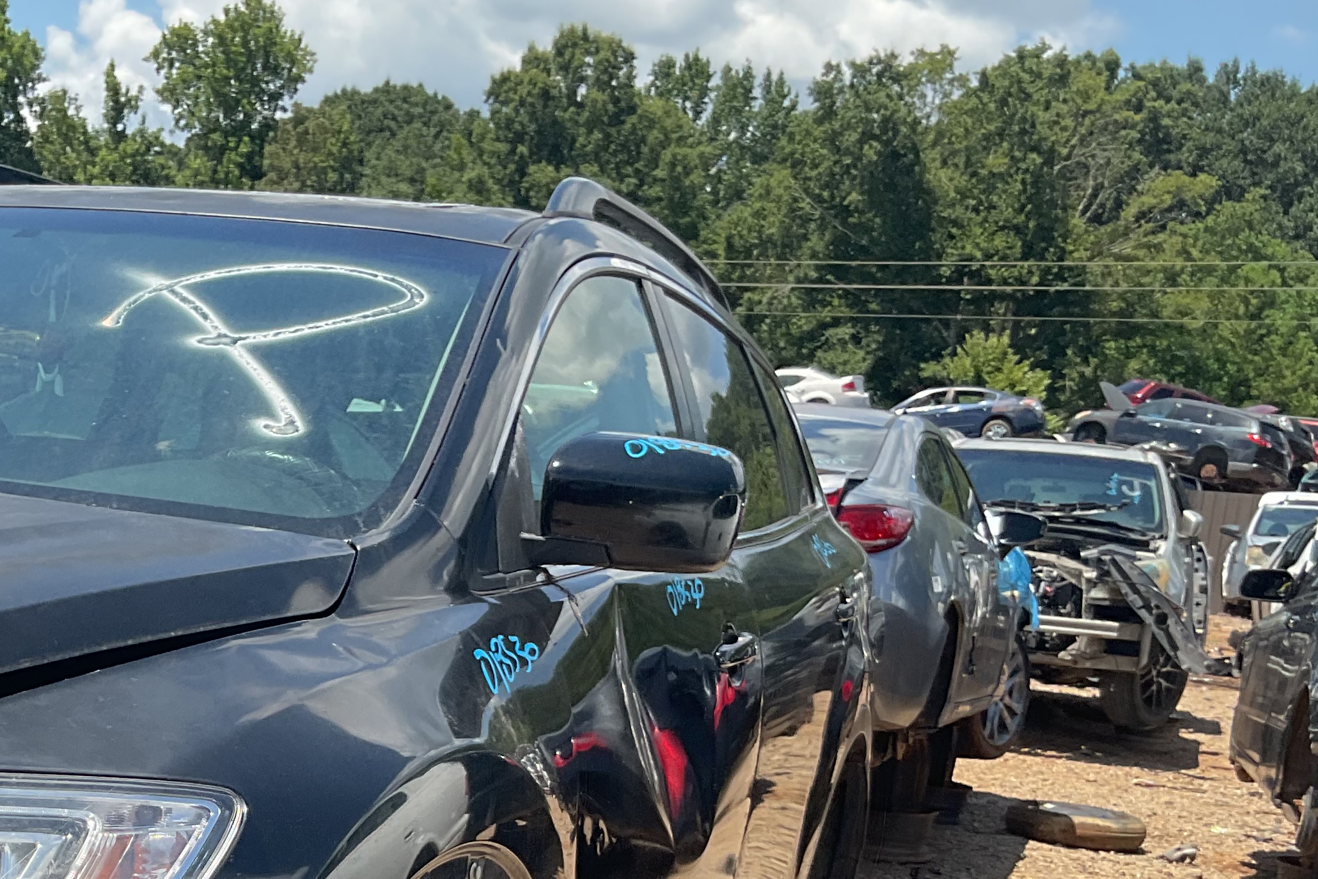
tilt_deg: -16.7
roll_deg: -2.1
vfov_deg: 22.1
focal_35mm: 59
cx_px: 215
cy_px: 880
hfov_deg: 32.7
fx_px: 2160
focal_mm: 3
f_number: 1.8
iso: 16
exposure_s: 1/1035
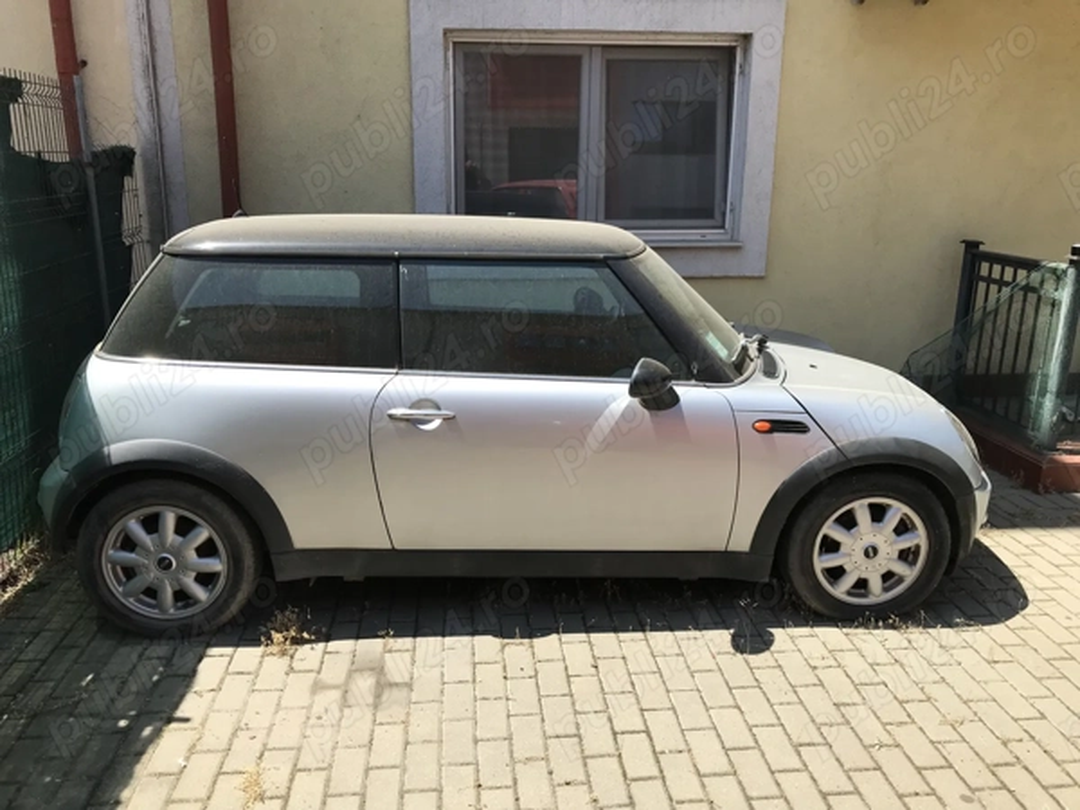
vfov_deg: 49.7
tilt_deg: -14.0
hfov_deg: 63.4
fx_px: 874
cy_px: 405
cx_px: 540
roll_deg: +0.3
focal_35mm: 28
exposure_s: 1/1451
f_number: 1.8
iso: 20
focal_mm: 3.99
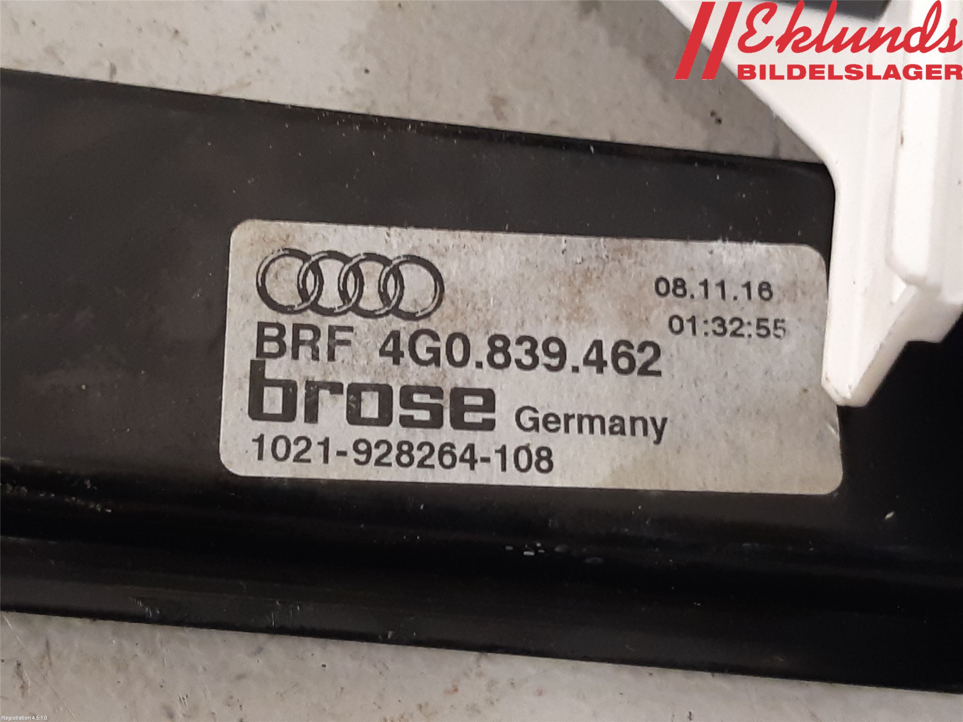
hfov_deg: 67.3
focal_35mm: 26
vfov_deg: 53.1
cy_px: 361
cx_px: 482
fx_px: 723
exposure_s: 1/33
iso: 200
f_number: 1.7
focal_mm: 3.93
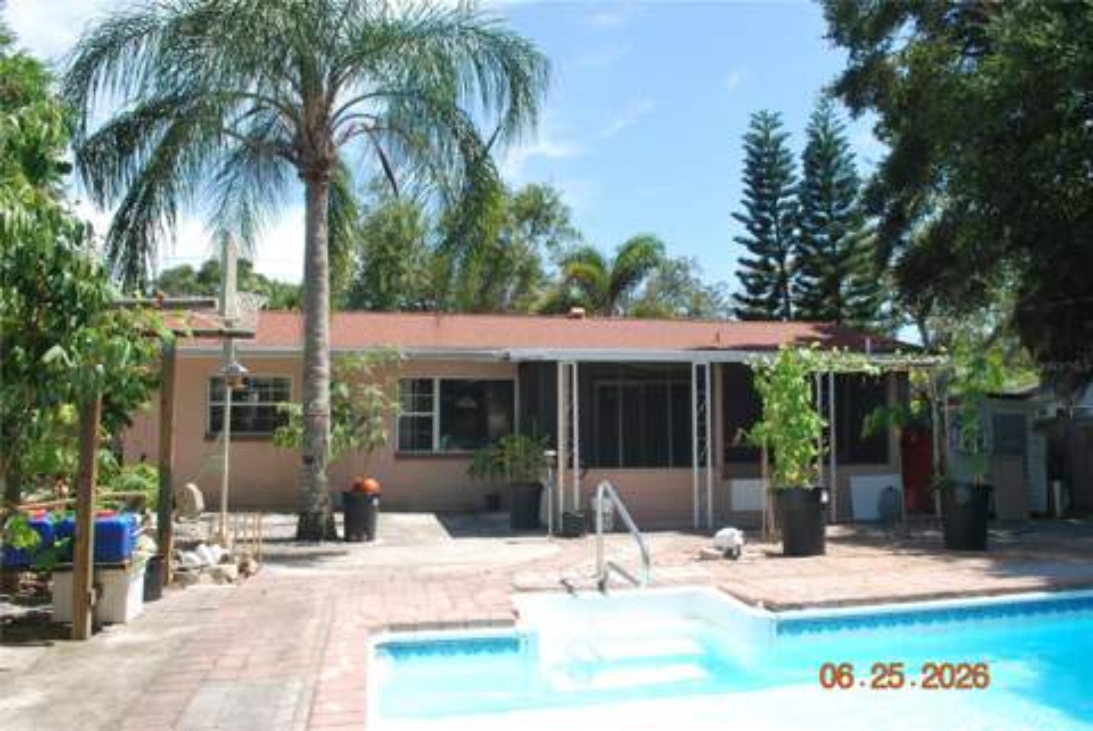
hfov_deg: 67.3
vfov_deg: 48.0
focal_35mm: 27
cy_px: 366
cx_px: 546
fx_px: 820
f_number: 7.1
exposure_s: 1/200
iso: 100
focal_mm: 18
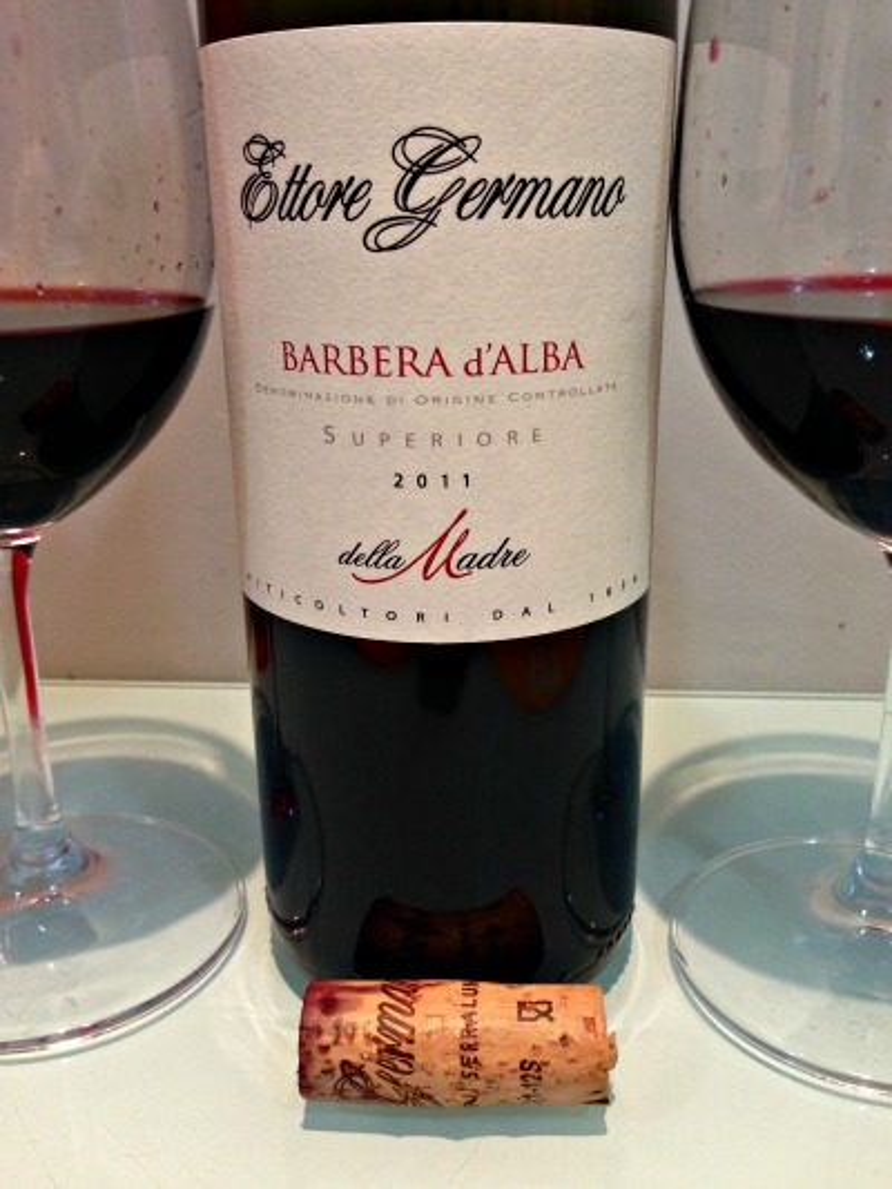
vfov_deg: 55.3
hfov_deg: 43.0
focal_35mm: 33
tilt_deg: -18.3
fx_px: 1133
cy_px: 594
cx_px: 446
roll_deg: +1.6
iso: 125
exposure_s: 1/20
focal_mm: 4.12
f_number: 2.4
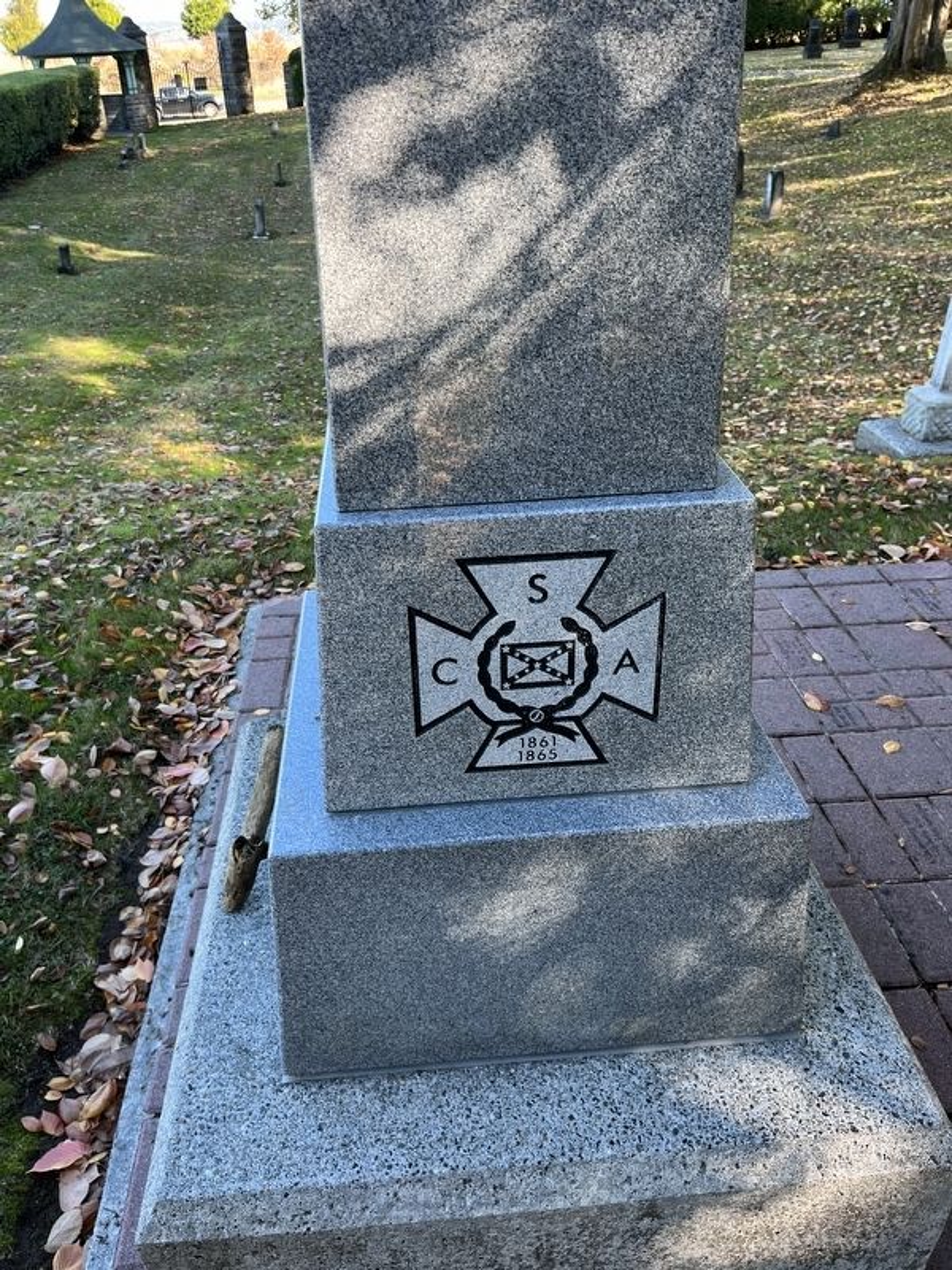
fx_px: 953
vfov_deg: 67.3
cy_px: 635
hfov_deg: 53.1
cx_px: 476
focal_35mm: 26
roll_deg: +0.3
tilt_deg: -32.1
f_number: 1.6
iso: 32
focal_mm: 5.1
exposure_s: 1/133
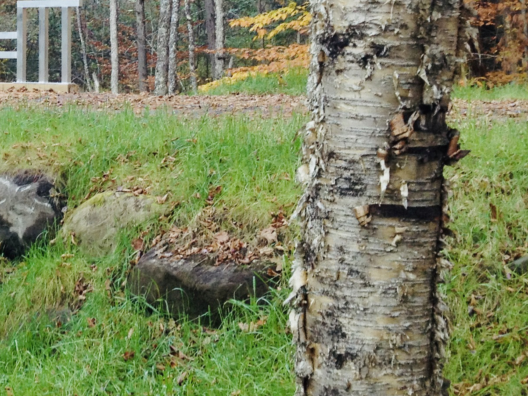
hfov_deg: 19.5
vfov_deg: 15.4
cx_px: -95
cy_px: 30
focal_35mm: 95
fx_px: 1449
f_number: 2.4
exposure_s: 1/120
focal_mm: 4.28
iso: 64
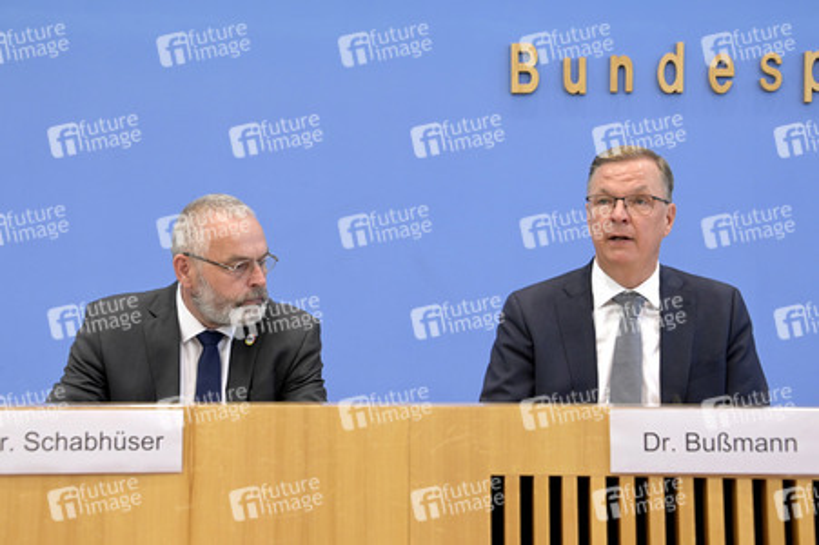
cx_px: 410
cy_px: 272
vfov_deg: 27.0
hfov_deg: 39.6
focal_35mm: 50
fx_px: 1137
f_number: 5.6
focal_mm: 50
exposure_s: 1/400
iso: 4000
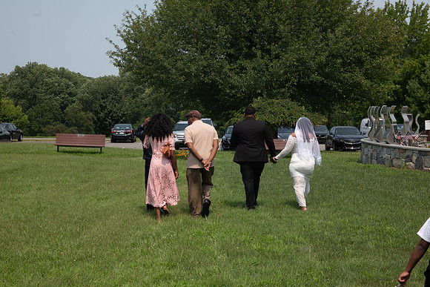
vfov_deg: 18.7
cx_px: 215
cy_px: 144
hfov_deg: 27.7
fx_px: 872
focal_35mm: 73
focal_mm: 70
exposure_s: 1/400
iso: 800
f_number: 6.3
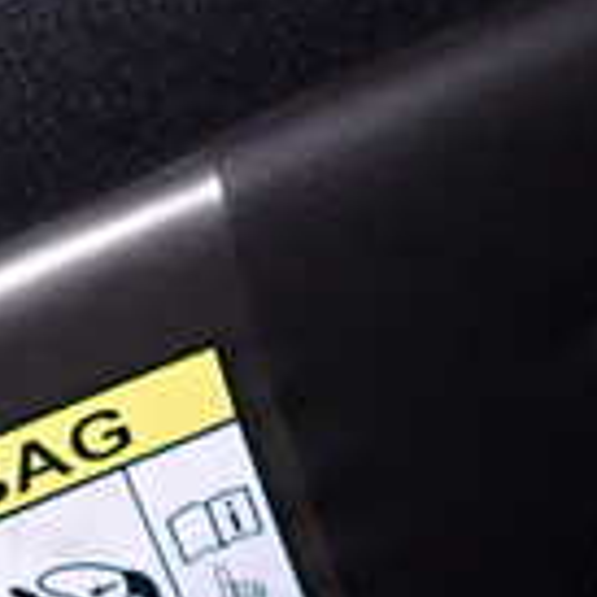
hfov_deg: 17.4
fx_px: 1893
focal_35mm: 97
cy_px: 540
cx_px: -26
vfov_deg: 17.6
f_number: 5.6
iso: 800
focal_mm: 4.5
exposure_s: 1/30
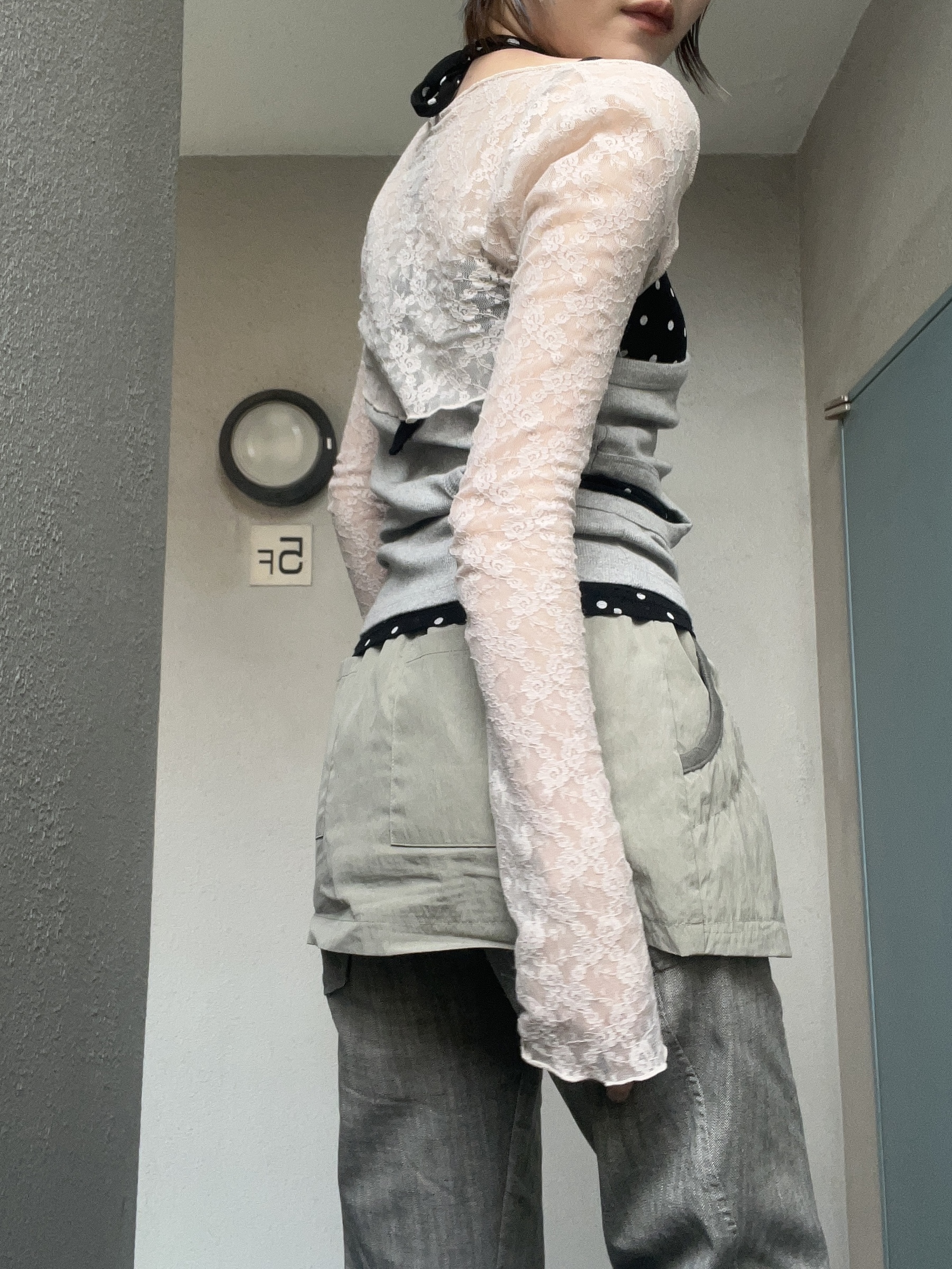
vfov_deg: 60.0
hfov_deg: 46.8
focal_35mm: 30
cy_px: 634
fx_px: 1100
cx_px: 476
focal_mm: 2.71
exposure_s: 1/121
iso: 64
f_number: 2.2
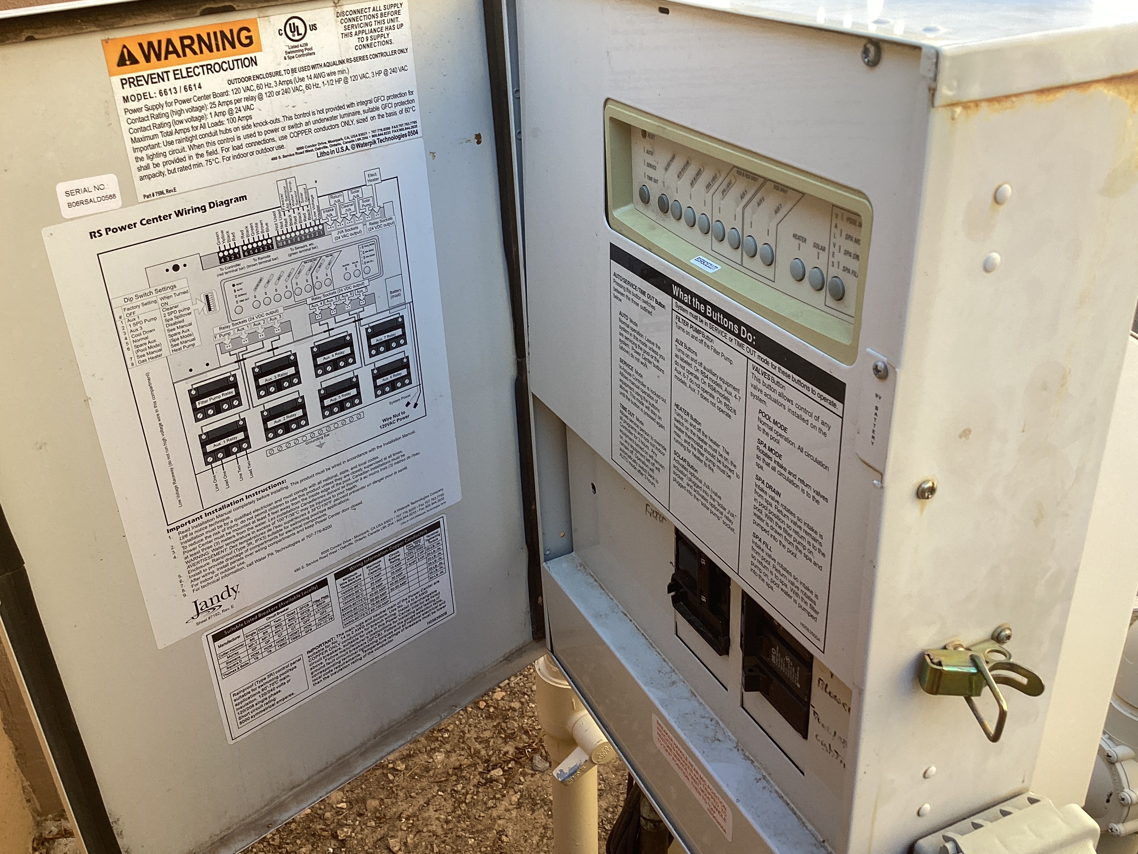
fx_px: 1052
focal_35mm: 32
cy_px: 433
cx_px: 577
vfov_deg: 44.2
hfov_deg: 56.8
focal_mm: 3.3
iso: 25
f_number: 2.4
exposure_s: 1/120
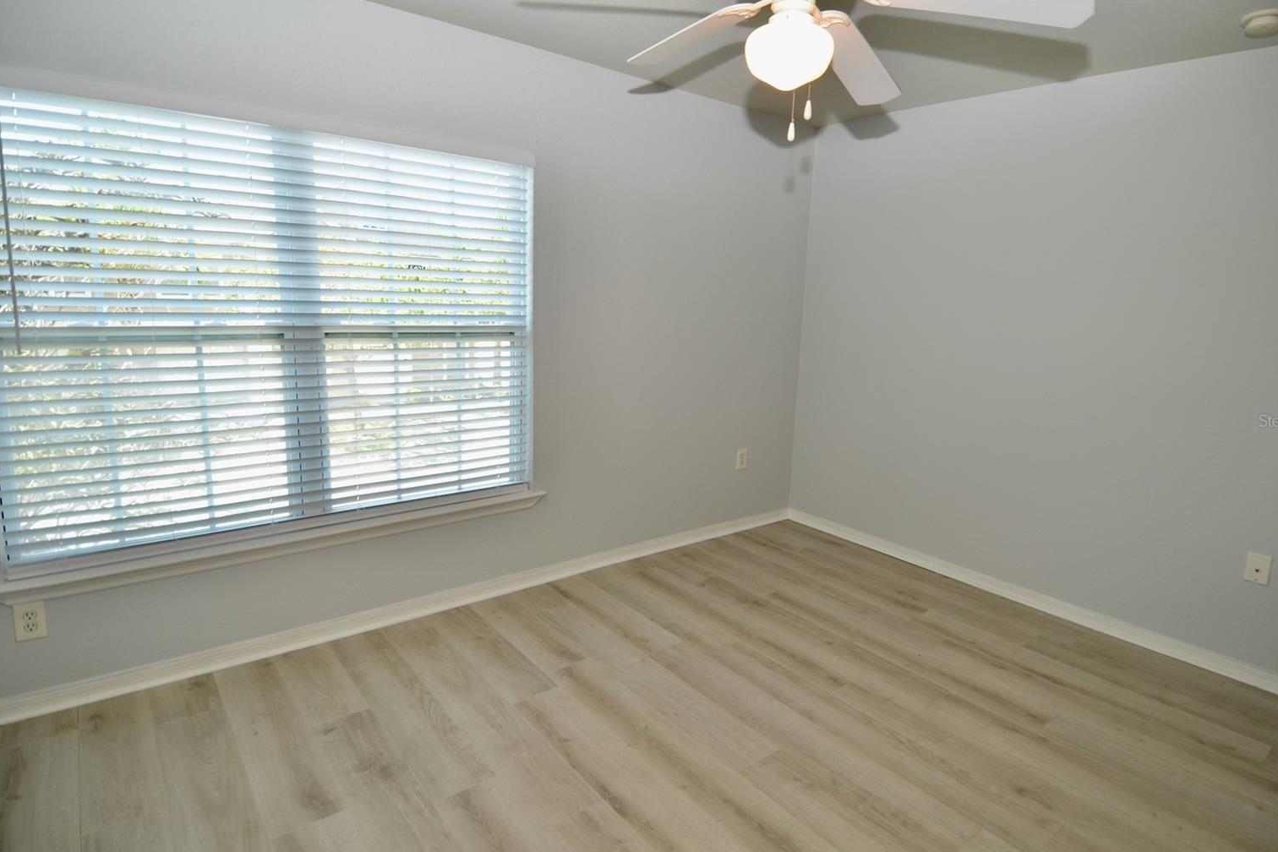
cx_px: 658
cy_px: 421
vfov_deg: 64.6
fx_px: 674
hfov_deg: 86.9
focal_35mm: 19
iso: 200
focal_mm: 12
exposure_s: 1/80
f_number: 4.5
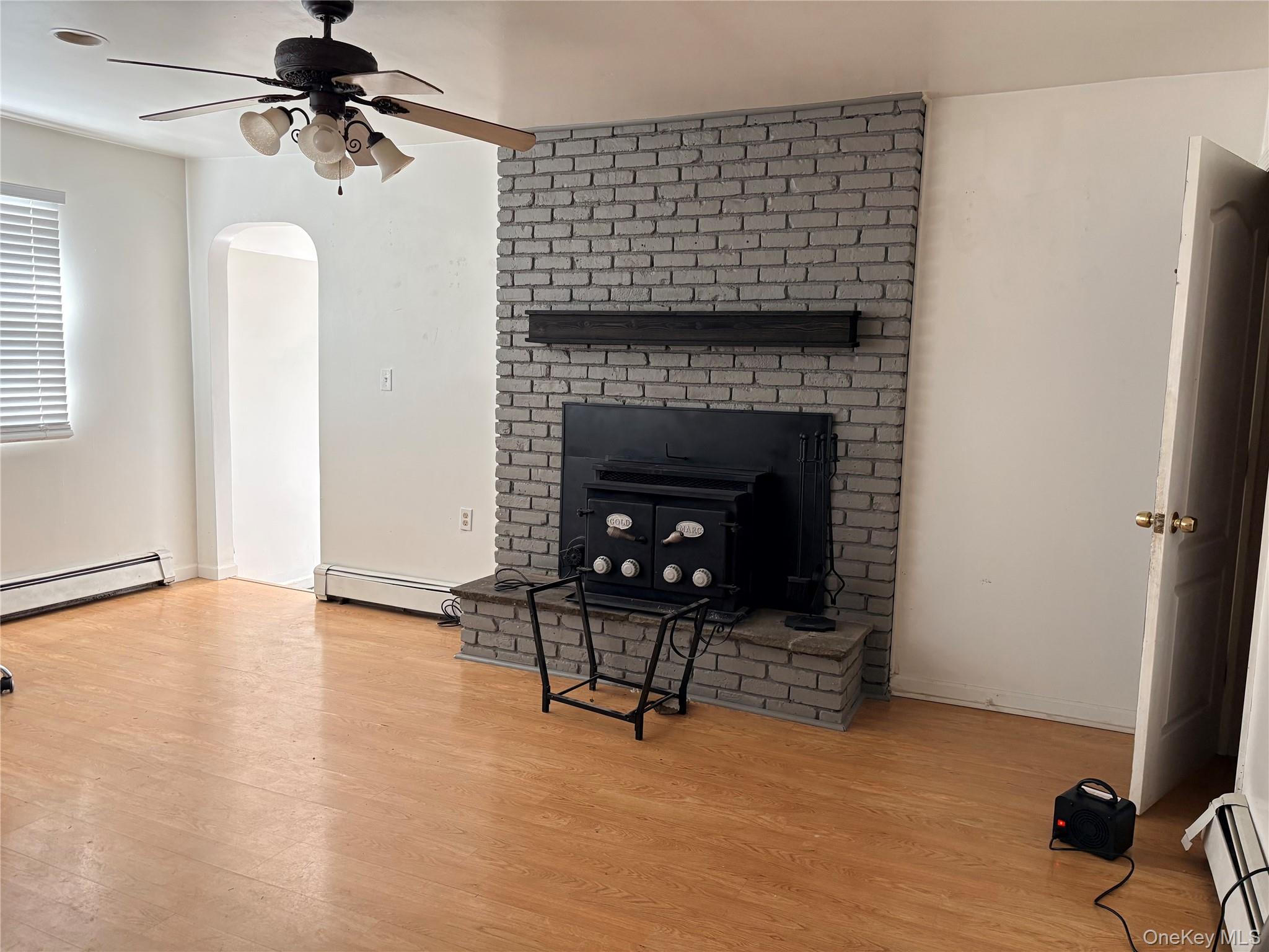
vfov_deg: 53.1
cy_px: 476
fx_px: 953
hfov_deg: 67.3
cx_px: 634
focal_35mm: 26
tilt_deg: -6.6
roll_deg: -0.9
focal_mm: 5.96
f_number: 1.6
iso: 125
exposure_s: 1/68
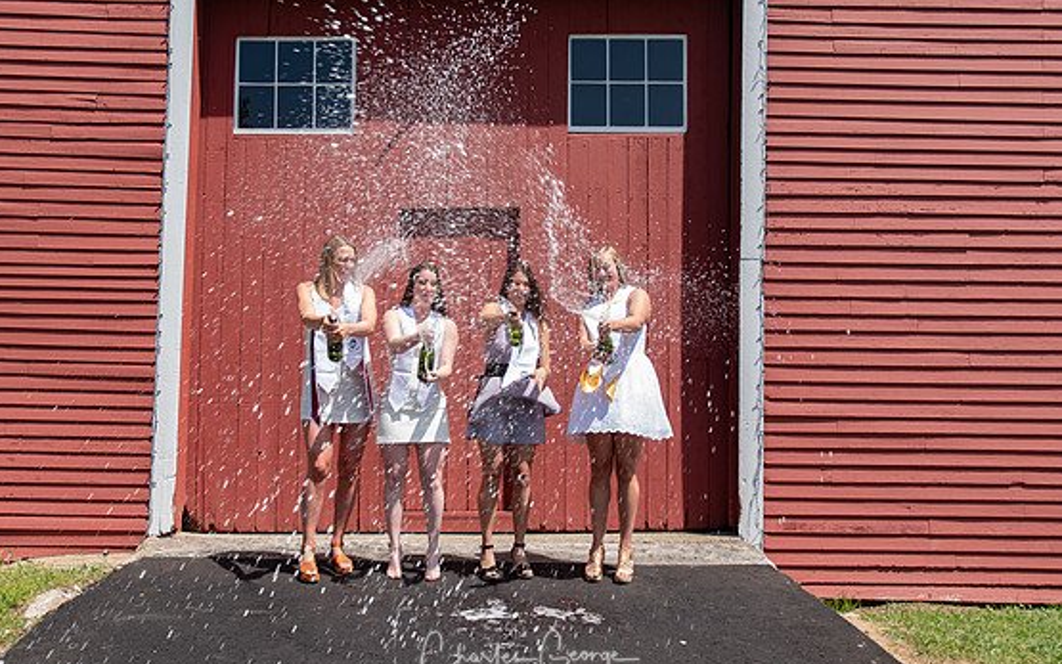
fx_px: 1158
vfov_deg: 32.0
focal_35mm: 40
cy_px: 324
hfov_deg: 49.3
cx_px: 511
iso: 100
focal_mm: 25
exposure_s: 1/250
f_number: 5.6
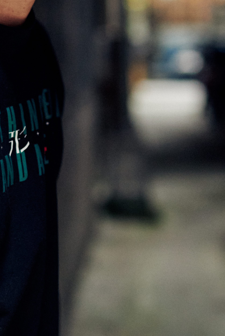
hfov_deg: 9.3
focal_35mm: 147
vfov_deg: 13.8
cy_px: 0
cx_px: 52
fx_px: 1377
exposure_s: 1/200
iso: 2000
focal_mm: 50
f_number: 2
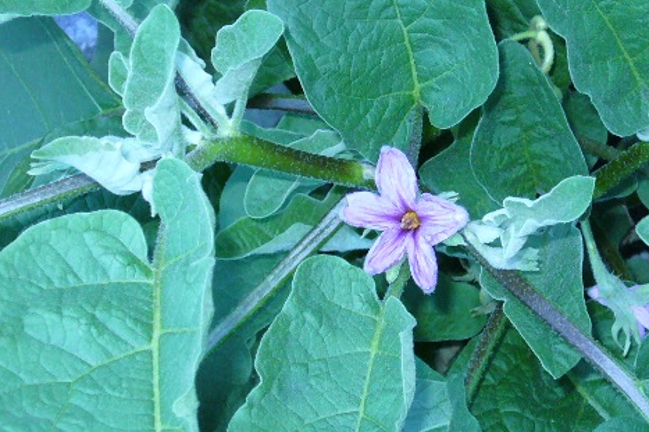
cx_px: 418
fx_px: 2415
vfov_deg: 10.2
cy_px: 186
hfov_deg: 15.3
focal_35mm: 134
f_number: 3.2
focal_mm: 11.4
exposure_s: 1/30
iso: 200
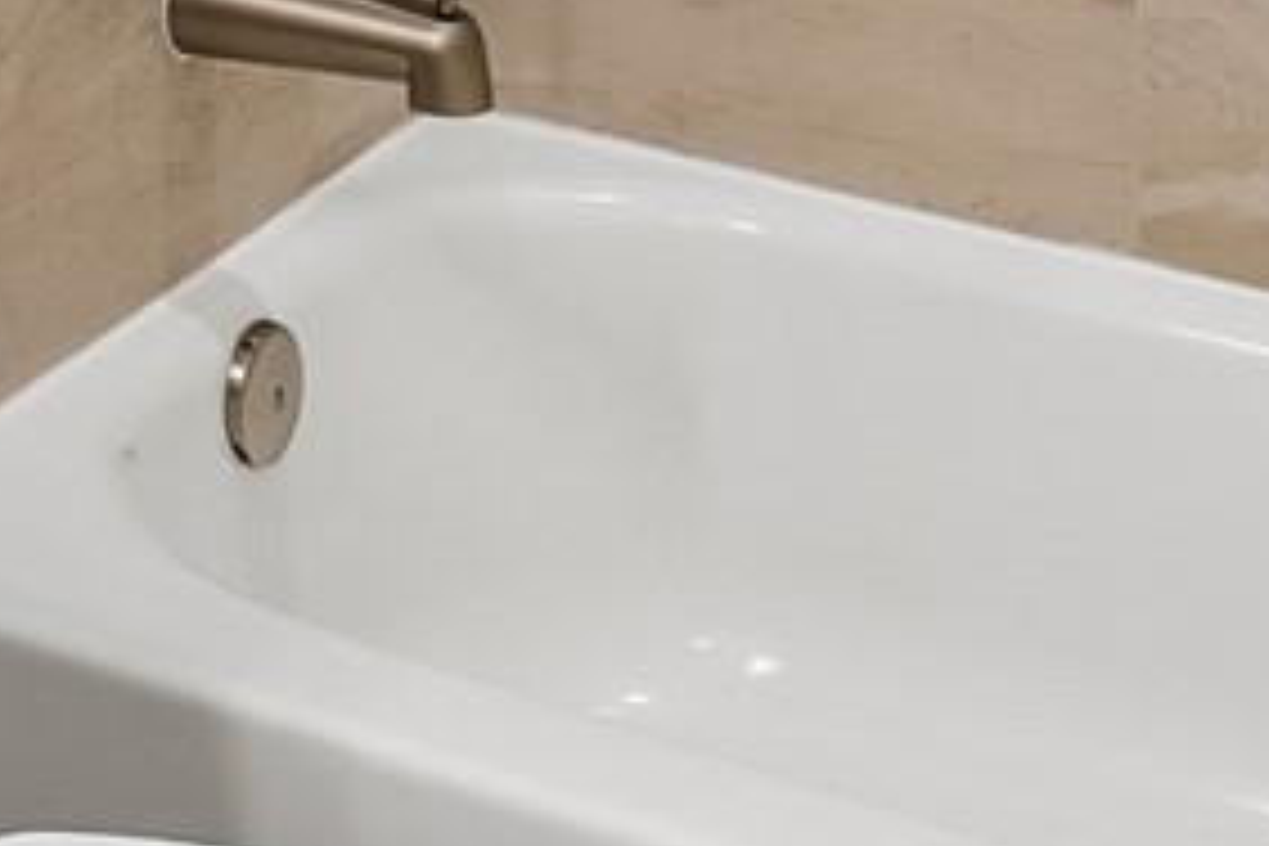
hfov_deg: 17.4
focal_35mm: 108
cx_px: -513
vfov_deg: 10.5
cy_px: -1332
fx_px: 3807
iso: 500
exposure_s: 1/40
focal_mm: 14
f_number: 8
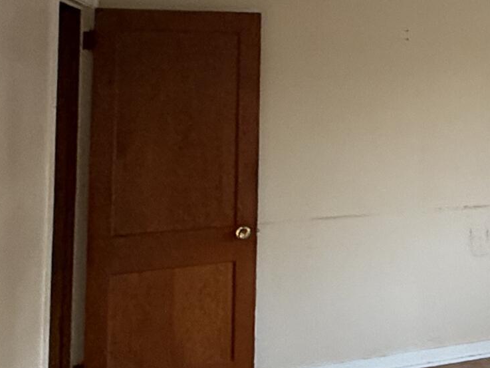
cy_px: 30
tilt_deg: +2.5
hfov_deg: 28.7
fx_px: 807
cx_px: 606
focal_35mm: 57
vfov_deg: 24.8
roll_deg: +0.6
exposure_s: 1/60
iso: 400
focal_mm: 2.22
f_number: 2.2
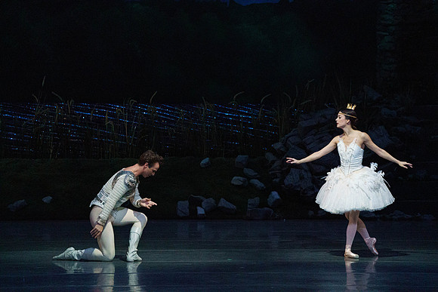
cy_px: 146
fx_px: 3724
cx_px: 219
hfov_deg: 6.7
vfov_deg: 4.5
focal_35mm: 306
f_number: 5.6
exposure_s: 1/320
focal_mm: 306
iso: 8000
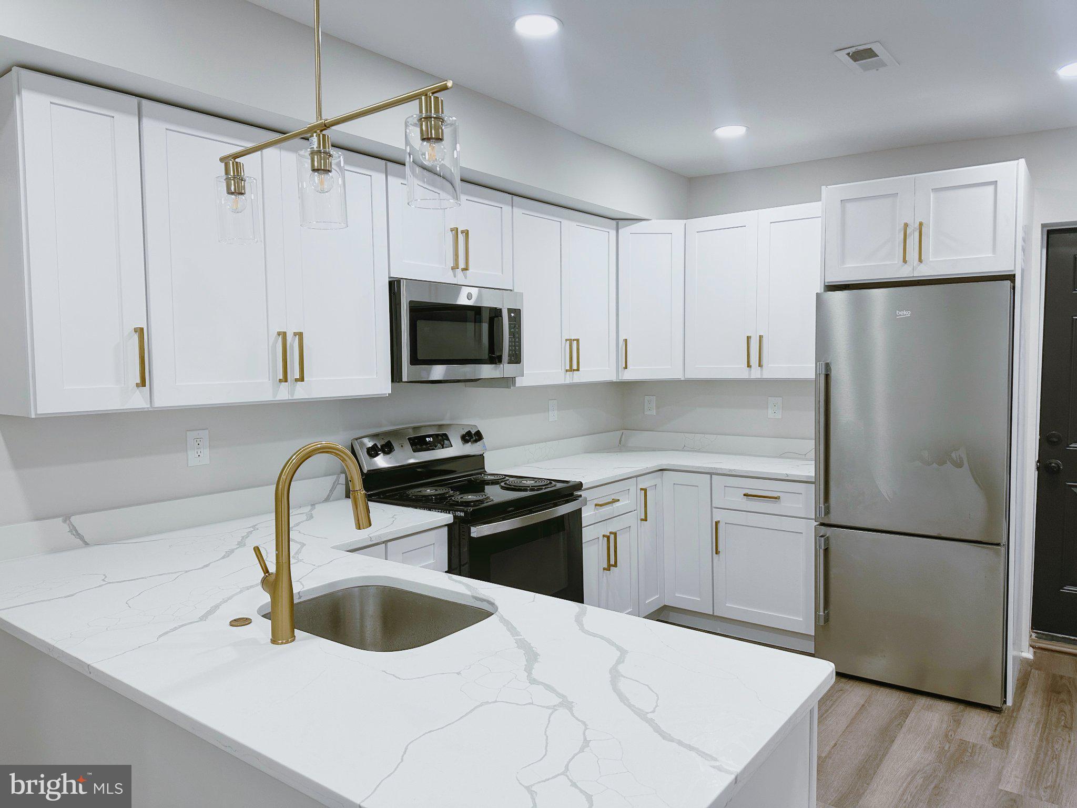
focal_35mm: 24
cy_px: 404
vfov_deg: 56.8
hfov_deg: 71.6
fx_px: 747
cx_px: 538
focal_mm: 6.86
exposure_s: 1/120
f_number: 1.78
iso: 125
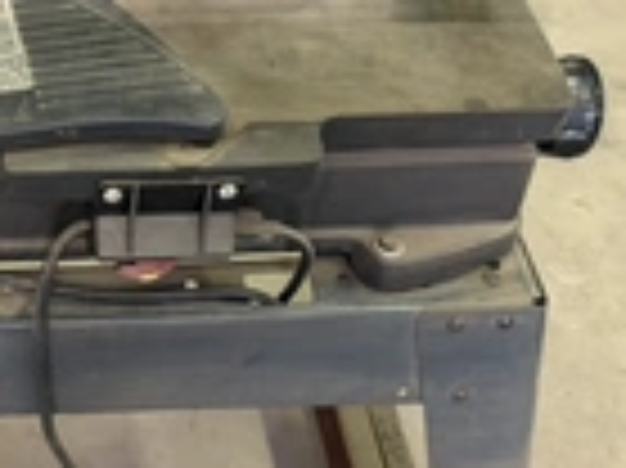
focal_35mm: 69
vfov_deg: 21.2
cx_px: -59
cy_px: 297
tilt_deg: -51.3
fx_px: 1247
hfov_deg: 26.1
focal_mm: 6.76
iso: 160
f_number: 1.78
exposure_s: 1/60
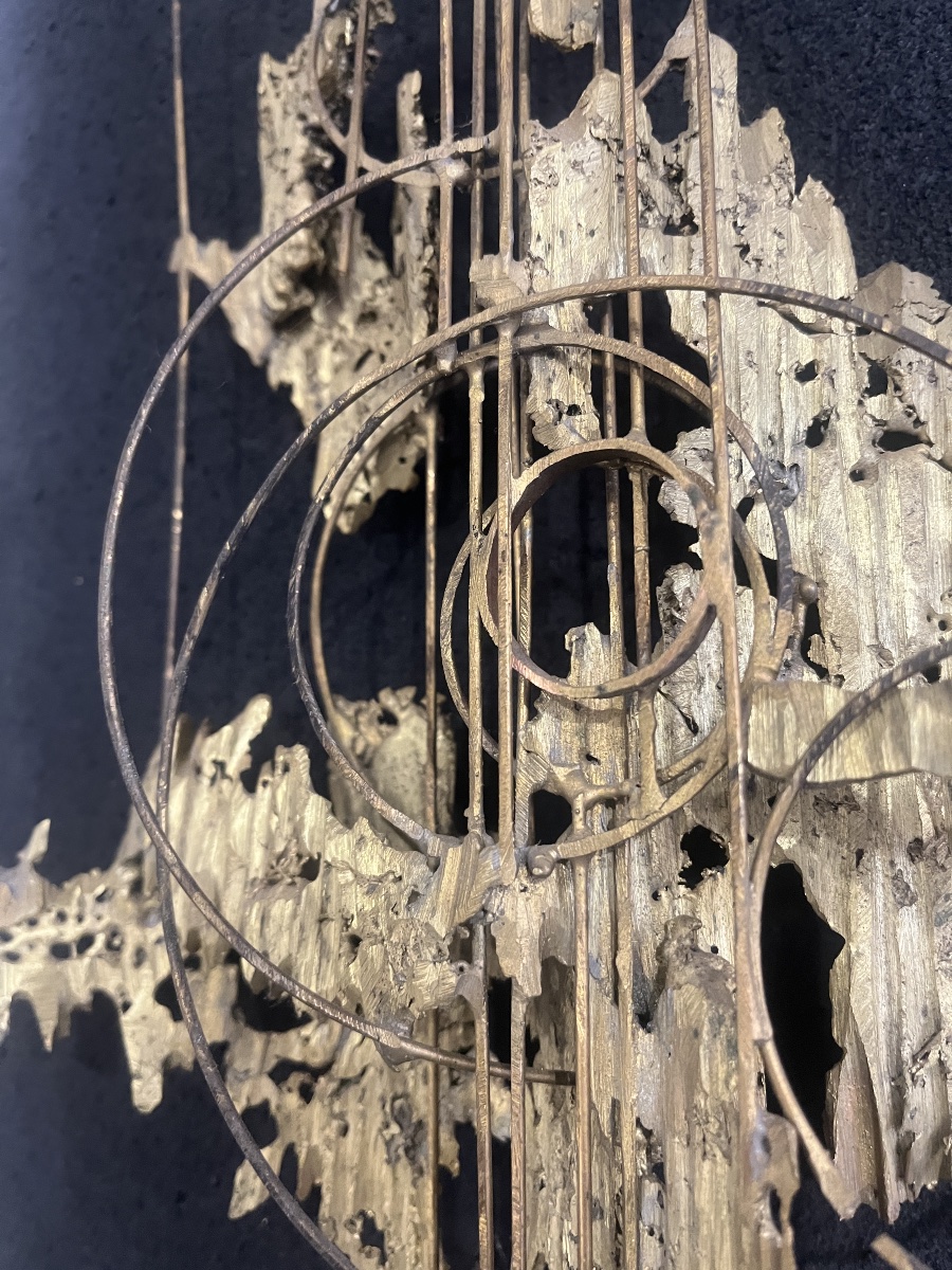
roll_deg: -0.6
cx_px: 476
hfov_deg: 53.1
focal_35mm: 26
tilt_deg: +6.8
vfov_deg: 67.3
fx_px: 953
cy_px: 635
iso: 400
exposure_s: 1/50
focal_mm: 5.1
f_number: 1.6
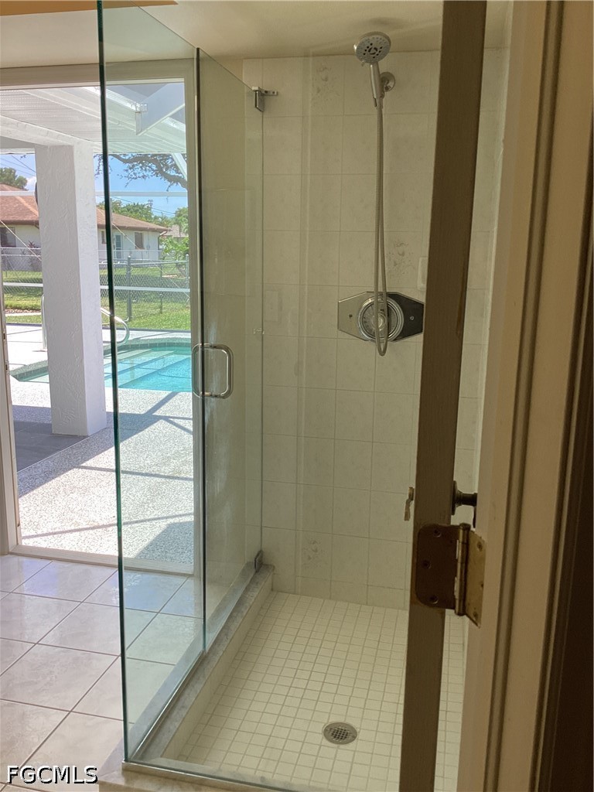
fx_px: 709
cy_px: 396
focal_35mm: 31
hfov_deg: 45.4
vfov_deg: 58.4
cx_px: 297
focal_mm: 3.3
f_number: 2.4
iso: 25
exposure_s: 1/120
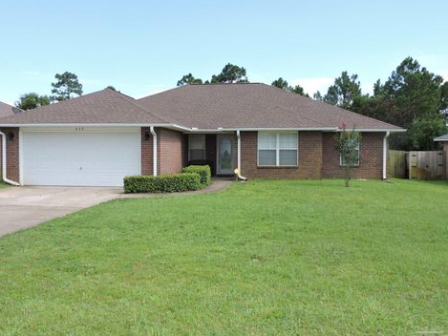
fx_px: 414
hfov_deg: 56.8
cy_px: 162
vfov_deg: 44.2
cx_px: 210
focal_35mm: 32
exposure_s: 1/1600
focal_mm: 5.4
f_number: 3.1
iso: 320
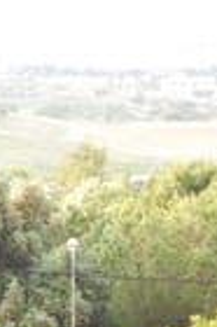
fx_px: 2100
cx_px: -140
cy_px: 429
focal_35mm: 232
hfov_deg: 5.8
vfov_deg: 8.8
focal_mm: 45
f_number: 5.3
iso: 400
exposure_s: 1/80
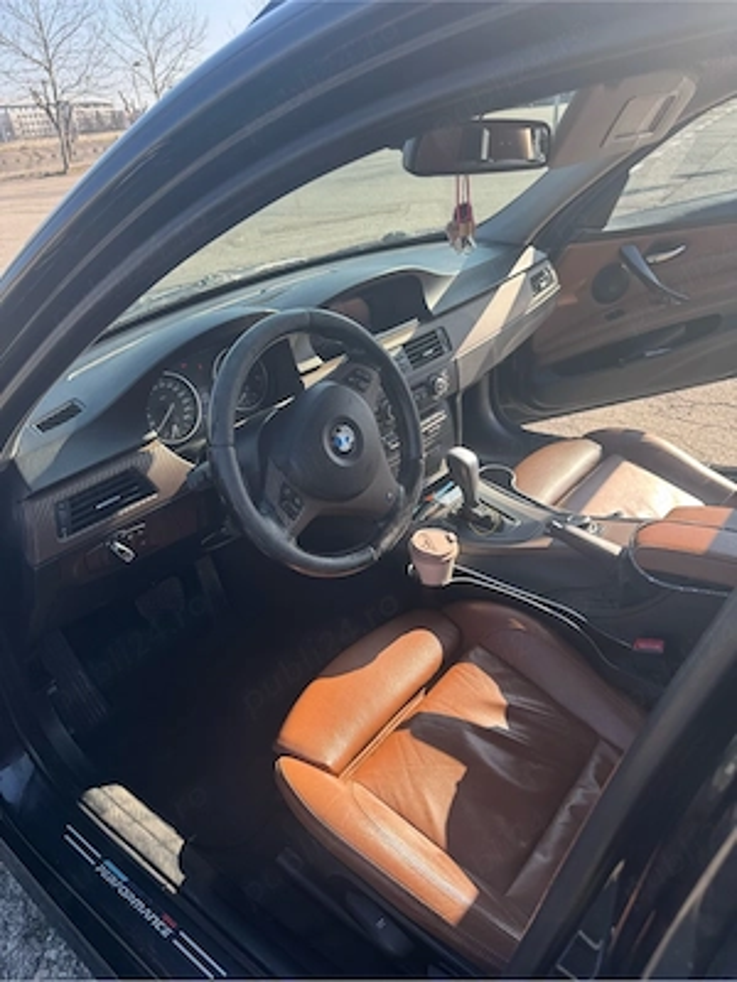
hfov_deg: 56.8
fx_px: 681
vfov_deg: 71.6
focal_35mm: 24
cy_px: 491
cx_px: 368
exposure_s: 1/900
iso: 80
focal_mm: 6.76
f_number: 1.78
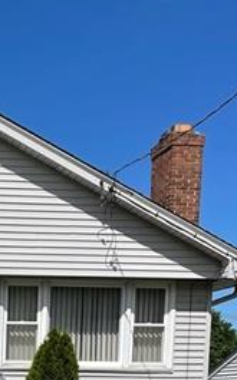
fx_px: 829
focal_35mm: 80
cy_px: 447
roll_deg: -0.5
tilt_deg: -3.7
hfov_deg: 15.1
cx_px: -116
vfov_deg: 23.7
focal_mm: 4.2
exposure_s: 1/6494
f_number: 1.6
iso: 32
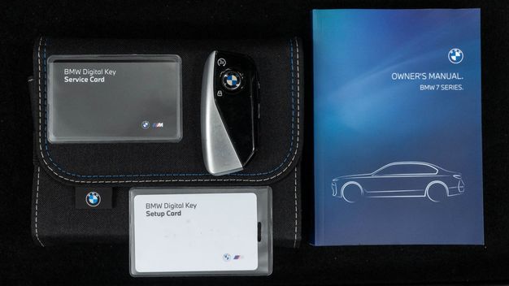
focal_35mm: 45
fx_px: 607
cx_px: 254
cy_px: 154
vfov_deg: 26.5
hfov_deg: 45.5
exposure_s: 1/50
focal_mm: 28
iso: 2000
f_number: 6.3
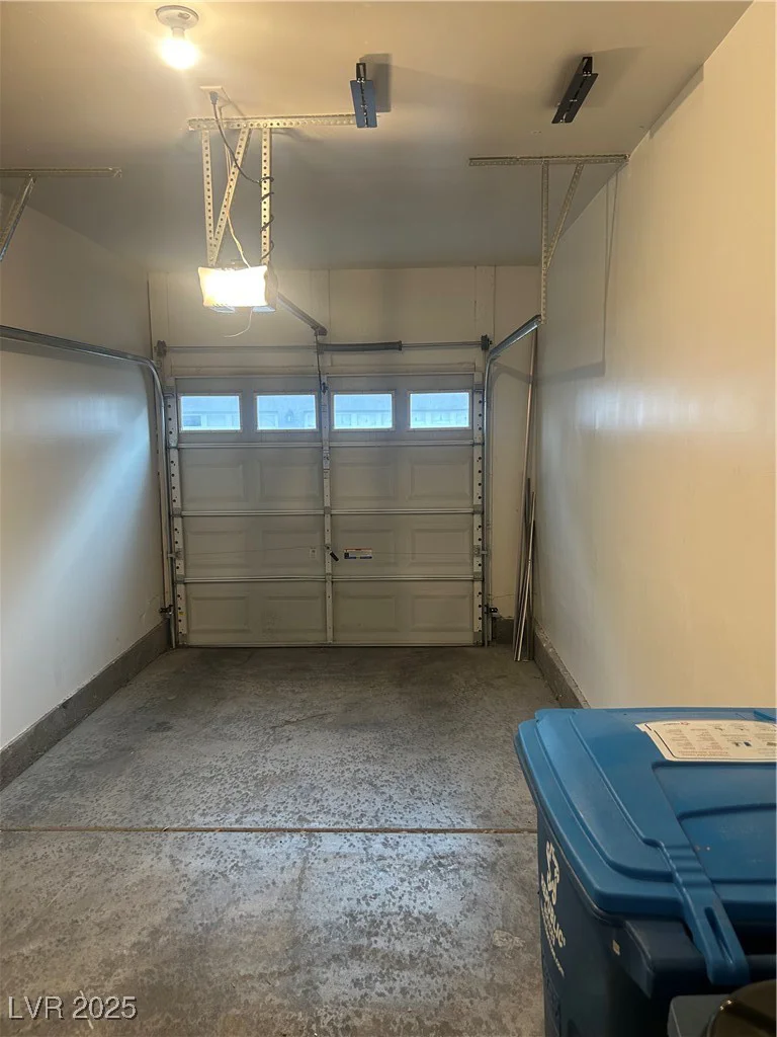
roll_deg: -0.1
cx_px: 388
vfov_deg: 67.3
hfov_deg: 53.1
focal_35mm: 26
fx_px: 778
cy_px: 518
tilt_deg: -7.1
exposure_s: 1/60
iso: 125
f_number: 1.5
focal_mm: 5.7
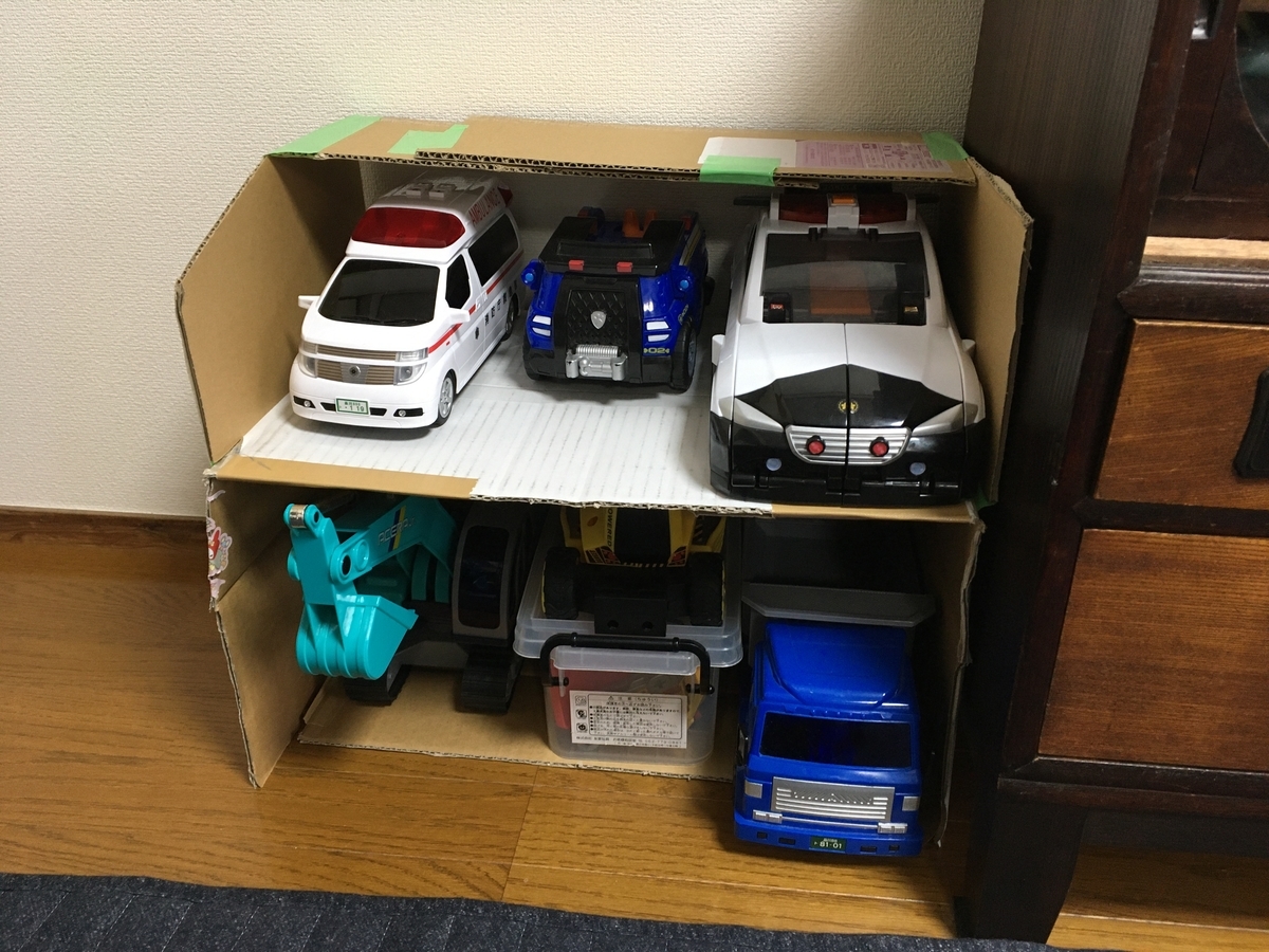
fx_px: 1063
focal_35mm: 29
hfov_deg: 61.7
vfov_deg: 48.2
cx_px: 634
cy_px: 476
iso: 100
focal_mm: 4.15
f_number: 2.2
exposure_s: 1/30
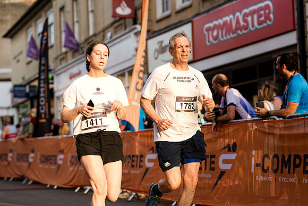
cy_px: 98
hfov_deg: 22.6
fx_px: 772
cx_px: 163
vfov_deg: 15.2
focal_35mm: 90
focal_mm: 85
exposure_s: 1/1600
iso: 640
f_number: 2.8
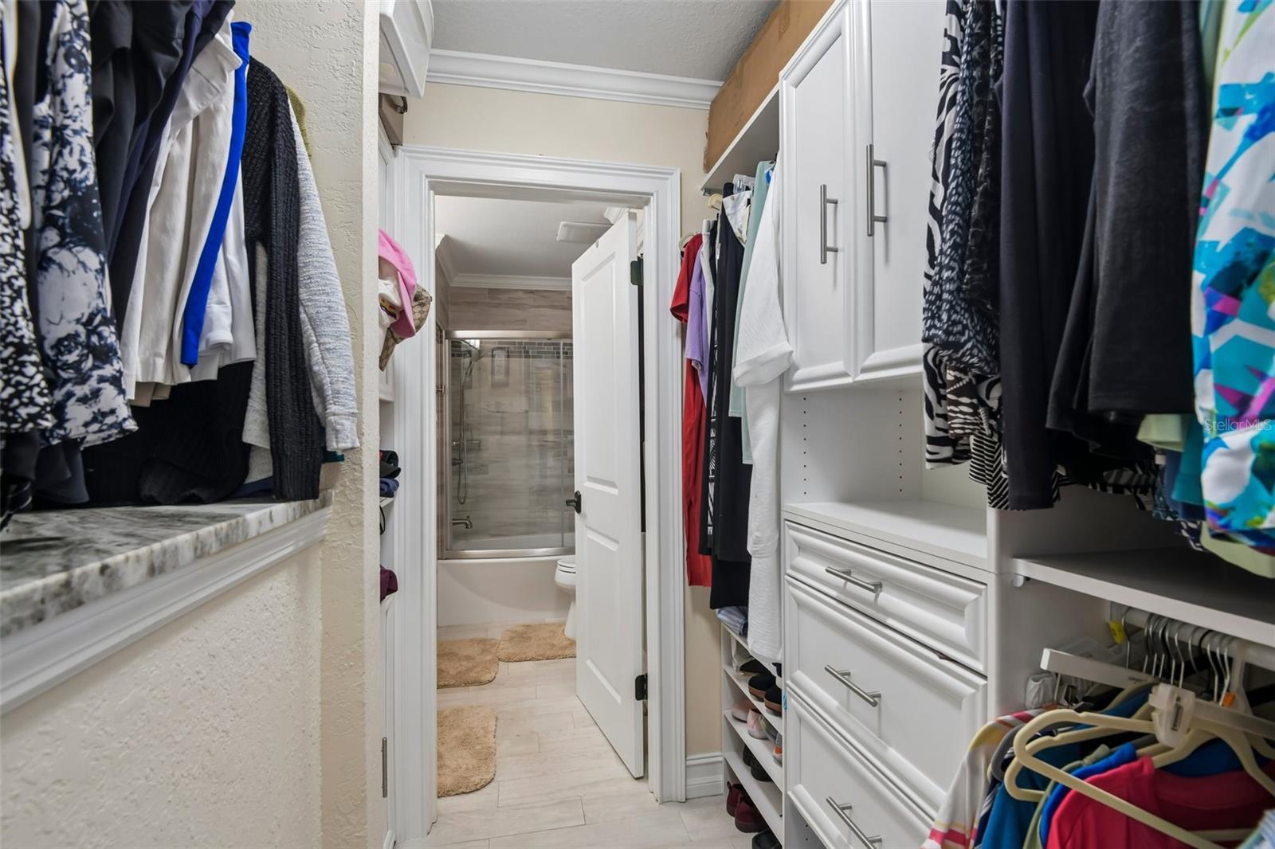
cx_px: 638
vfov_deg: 73.7
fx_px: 567
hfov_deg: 96.7
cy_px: 424
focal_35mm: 16
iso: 400
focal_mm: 16
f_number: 8
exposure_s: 1/5
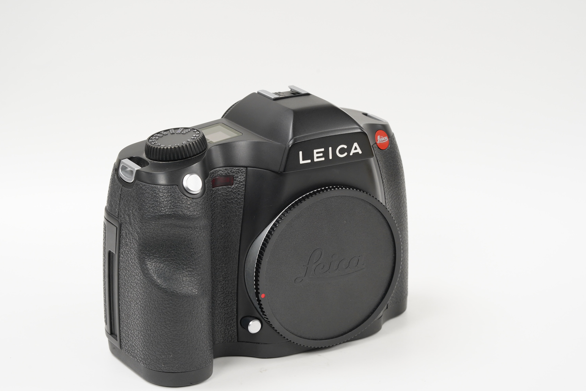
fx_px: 1481
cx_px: 293
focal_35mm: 91
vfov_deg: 15.0
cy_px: 195
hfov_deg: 22.4
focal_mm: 90
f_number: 11
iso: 1000
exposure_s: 1/10
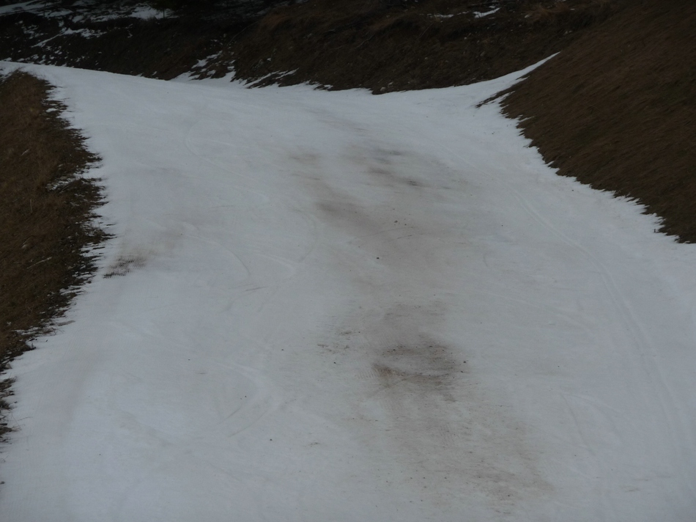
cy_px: 261
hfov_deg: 11.6
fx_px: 3417
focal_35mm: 170
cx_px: 348
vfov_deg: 8.7
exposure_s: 1/640
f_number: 4.8
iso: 100
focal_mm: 29.1
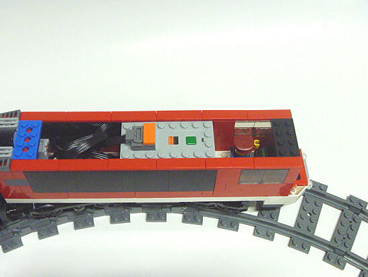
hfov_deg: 45.7
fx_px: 436
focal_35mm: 41
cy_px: 156
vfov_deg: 35.1
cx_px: 166
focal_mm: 6.3
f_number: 3.5
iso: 800
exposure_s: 1/25
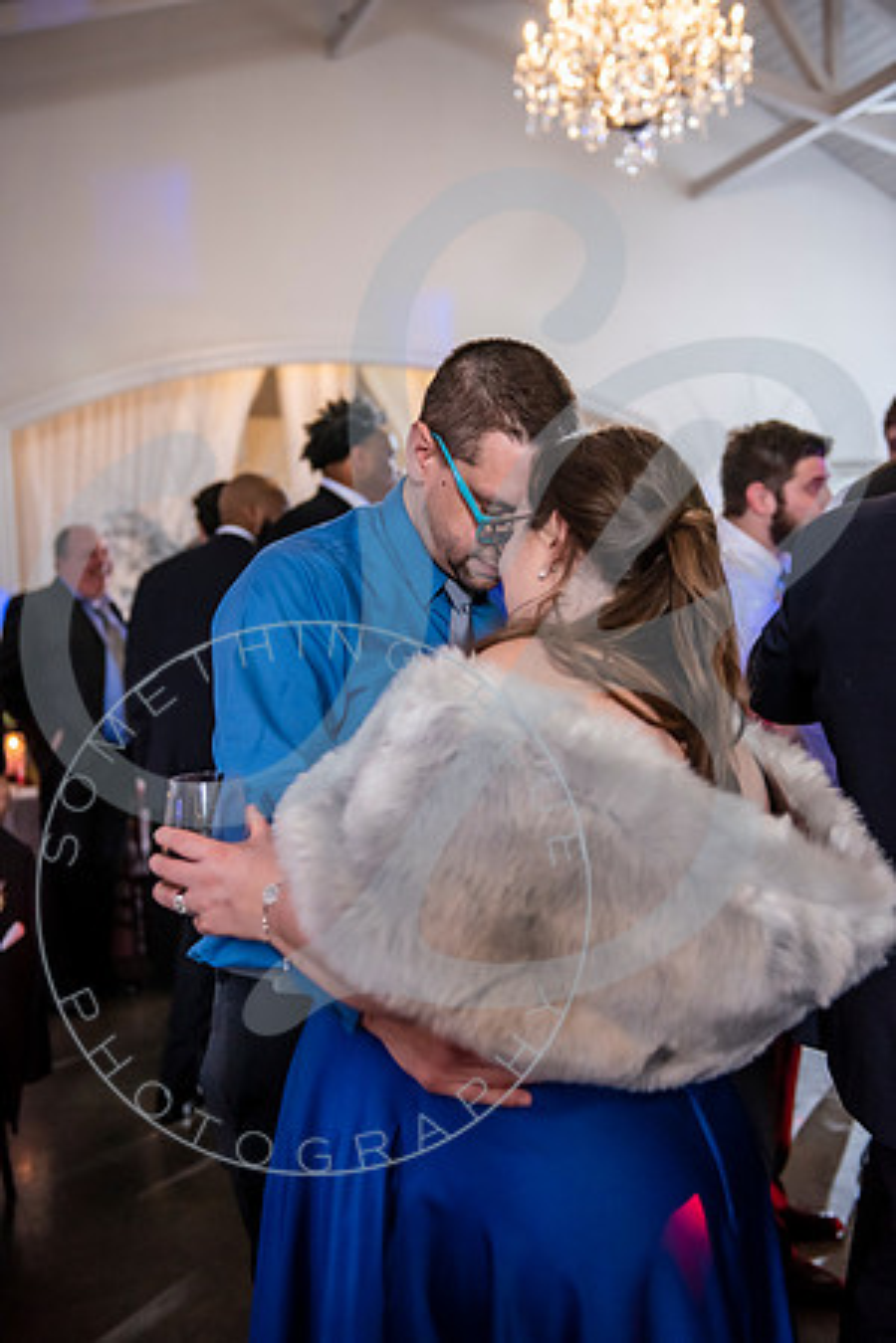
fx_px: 1568
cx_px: 448
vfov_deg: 46.4
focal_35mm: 42
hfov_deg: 31.9
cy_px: 672
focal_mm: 42
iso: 1600
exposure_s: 1/125
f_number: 2.8
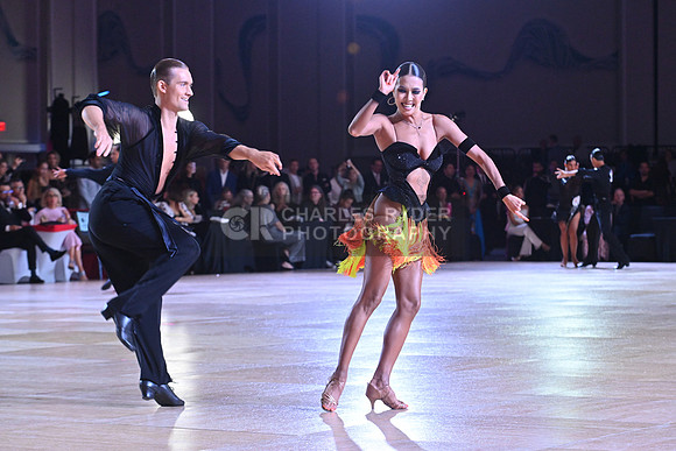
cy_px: 226
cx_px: 338
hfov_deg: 16.8
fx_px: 2291
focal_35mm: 122
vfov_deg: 11.2
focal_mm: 122
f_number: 6.3
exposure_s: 1/400
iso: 4000
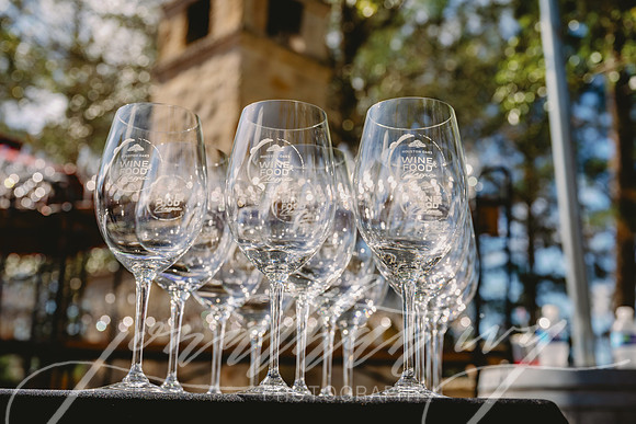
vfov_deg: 27.5
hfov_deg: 40.3
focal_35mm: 49
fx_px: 866
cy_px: 212
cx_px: 318
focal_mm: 49
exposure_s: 1/400
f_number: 5.6
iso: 125
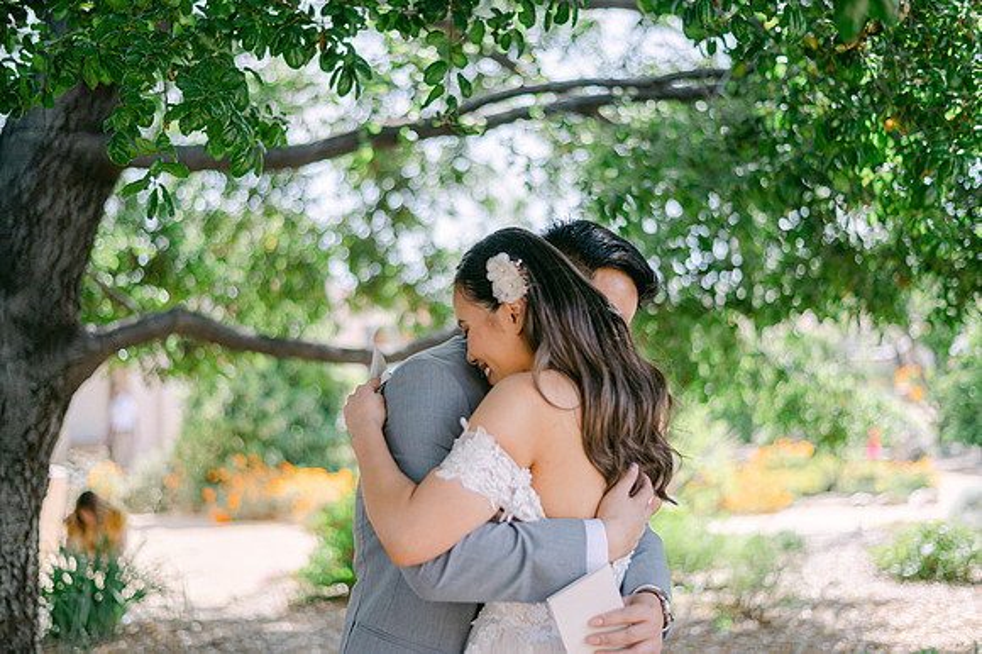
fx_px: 1363
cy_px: 327
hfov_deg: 39.6
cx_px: 491
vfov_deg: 27.0
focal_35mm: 50
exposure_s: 1/2000
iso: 100
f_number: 2
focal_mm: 50
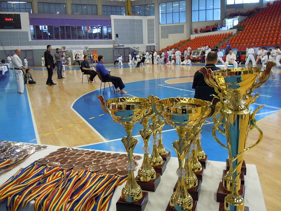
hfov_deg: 60.0
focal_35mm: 30
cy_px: 106
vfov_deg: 46.8
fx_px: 244
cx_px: 140
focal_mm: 5.4
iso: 400
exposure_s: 1/20
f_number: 3.5
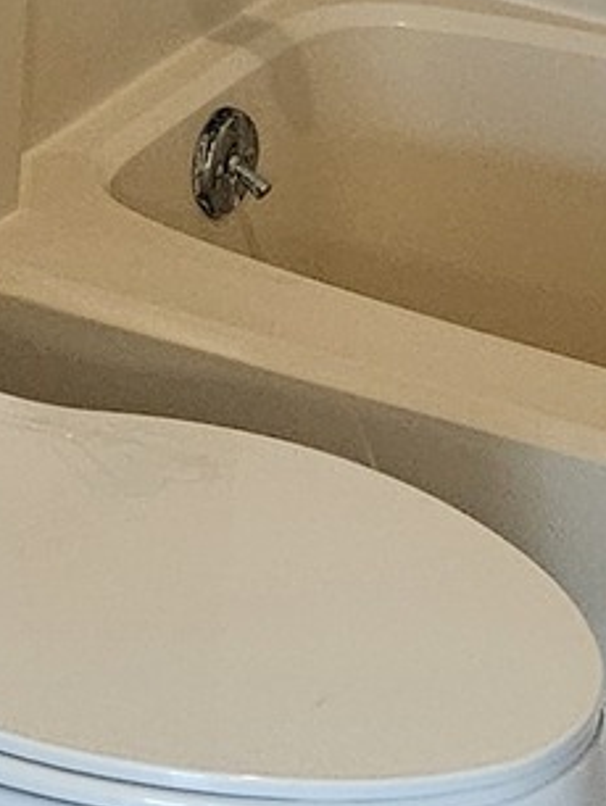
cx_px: 398
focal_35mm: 173
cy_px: -785
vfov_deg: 10.5
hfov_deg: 8.6
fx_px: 4033
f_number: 1.8
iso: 640
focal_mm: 5.4
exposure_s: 1/120
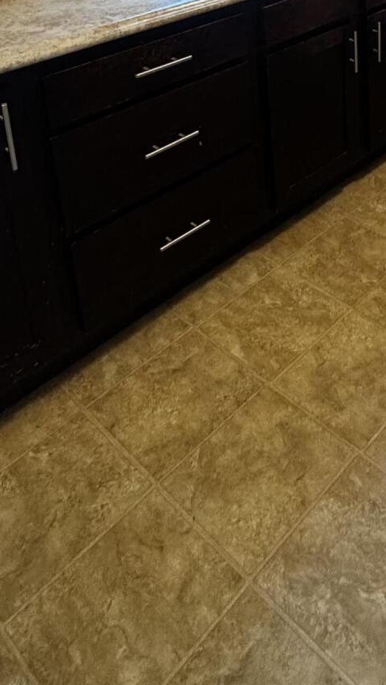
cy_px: -27
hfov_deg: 28.9
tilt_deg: -15.2
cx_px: 450
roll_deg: -0.9
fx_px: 654
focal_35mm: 36
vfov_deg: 45.0
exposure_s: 1/60
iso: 400
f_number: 2.2
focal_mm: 2.22
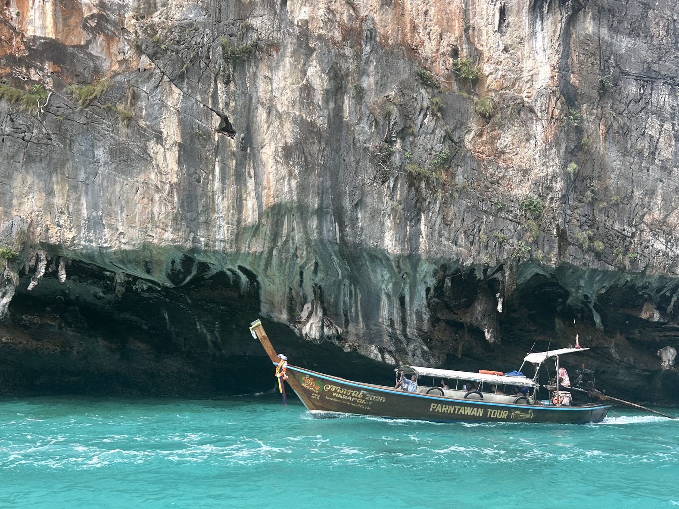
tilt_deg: +2.7
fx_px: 647
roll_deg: -0.2
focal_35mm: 33
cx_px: 396
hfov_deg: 55.1
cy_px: 321
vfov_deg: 42.6
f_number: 1.5
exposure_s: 1/650
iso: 50
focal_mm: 5.7
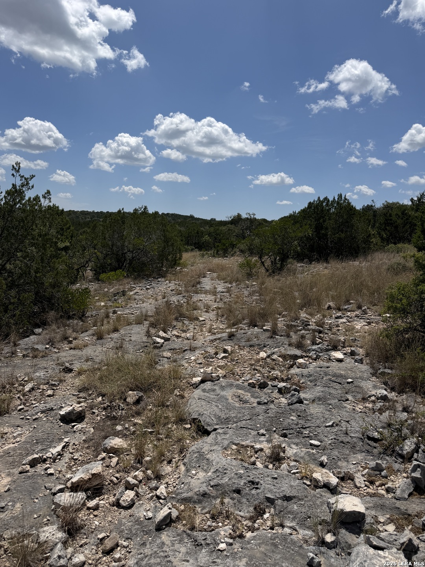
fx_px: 393
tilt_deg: -7.6
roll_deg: -3.3
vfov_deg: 71.6
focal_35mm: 24
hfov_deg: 56.8
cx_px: 212
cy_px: 284
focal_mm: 6.76
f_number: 1.78
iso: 80
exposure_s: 1/9091
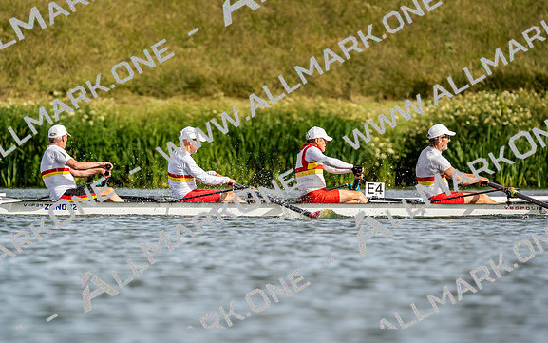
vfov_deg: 3.2
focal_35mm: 410
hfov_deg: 5.1
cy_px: 166
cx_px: 274
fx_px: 6125
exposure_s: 1/2000
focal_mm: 400
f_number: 6.3
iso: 250
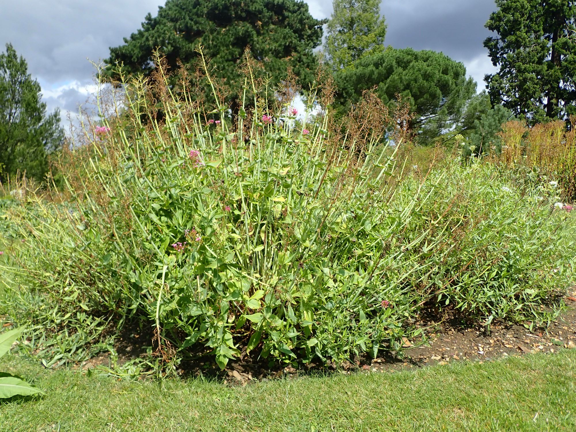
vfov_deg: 46.8
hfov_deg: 60.0
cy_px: 216
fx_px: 499
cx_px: 288
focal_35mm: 30
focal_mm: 5.5
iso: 100
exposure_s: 1/1000
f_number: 3.2
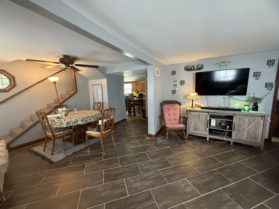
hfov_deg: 102.1
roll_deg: +0.8
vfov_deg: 85.7
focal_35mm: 14
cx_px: 140
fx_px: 113
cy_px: 104
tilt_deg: -7.1
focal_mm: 2.22
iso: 640
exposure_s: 1/60
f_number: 2.2
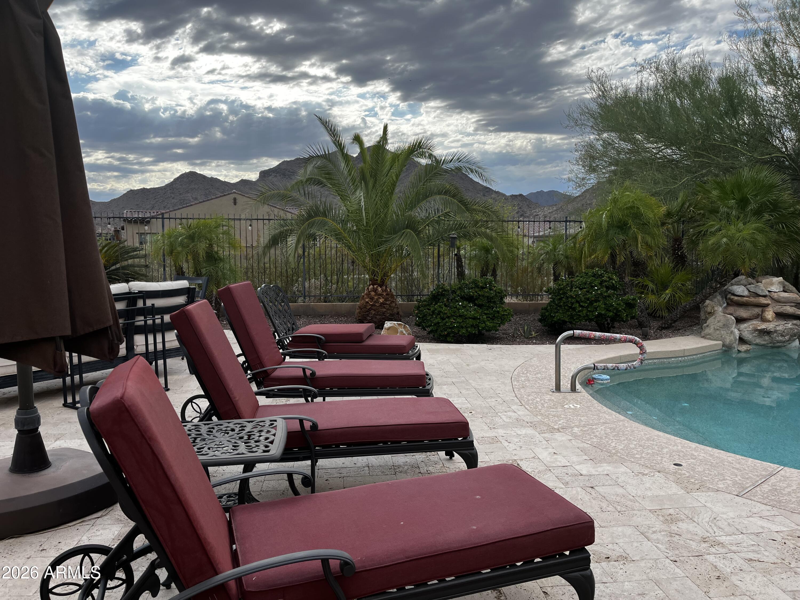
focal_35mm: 26
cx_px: 400
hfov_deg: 67.3
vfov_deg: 53.1
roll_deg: +0.0
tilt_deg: -6.7
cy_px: 300
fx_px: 601
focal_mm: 5.1
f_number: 1.6
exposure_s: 1/2309
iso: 50
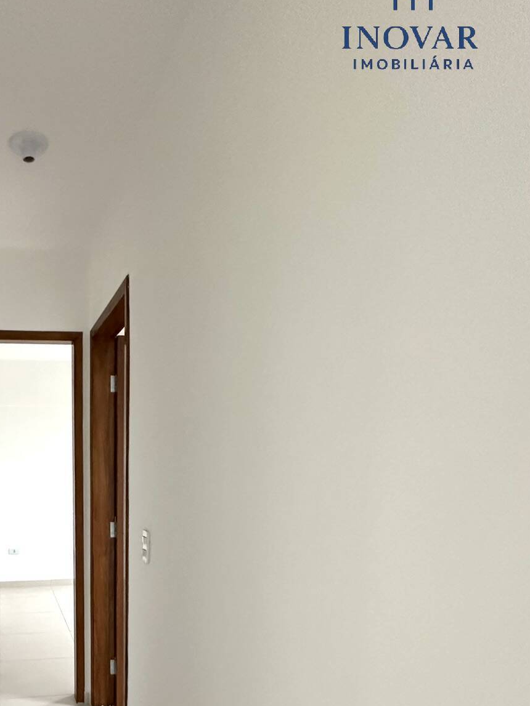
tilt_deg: -3.4
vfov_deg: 65.4
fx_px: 510
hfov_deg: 49.6
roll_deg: +0.2
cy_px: 525
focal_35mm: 25
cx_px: 65
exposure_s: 1/65
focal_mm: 2.22
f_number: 2.2
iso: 320
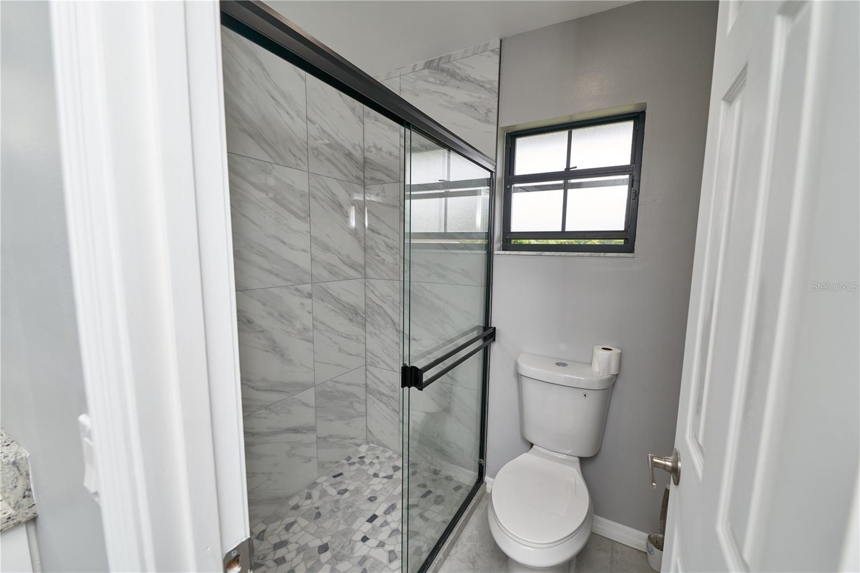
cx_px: 430
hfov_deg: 104.3
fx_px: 334
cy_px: 286
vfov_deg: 81.2
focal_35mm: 14
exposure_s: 1/200
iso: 400
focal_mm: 14
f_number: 5
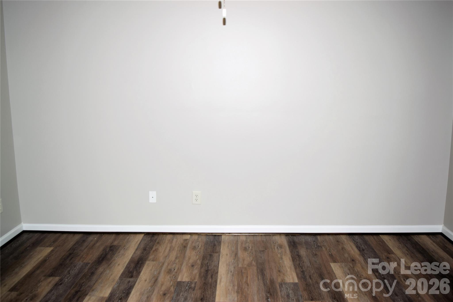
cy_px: 151
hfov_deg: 57.2
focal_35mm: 33
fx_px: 415
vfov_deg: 40.0
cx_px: 226
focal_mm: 22
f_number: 3.8
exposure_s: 1/60
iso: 100
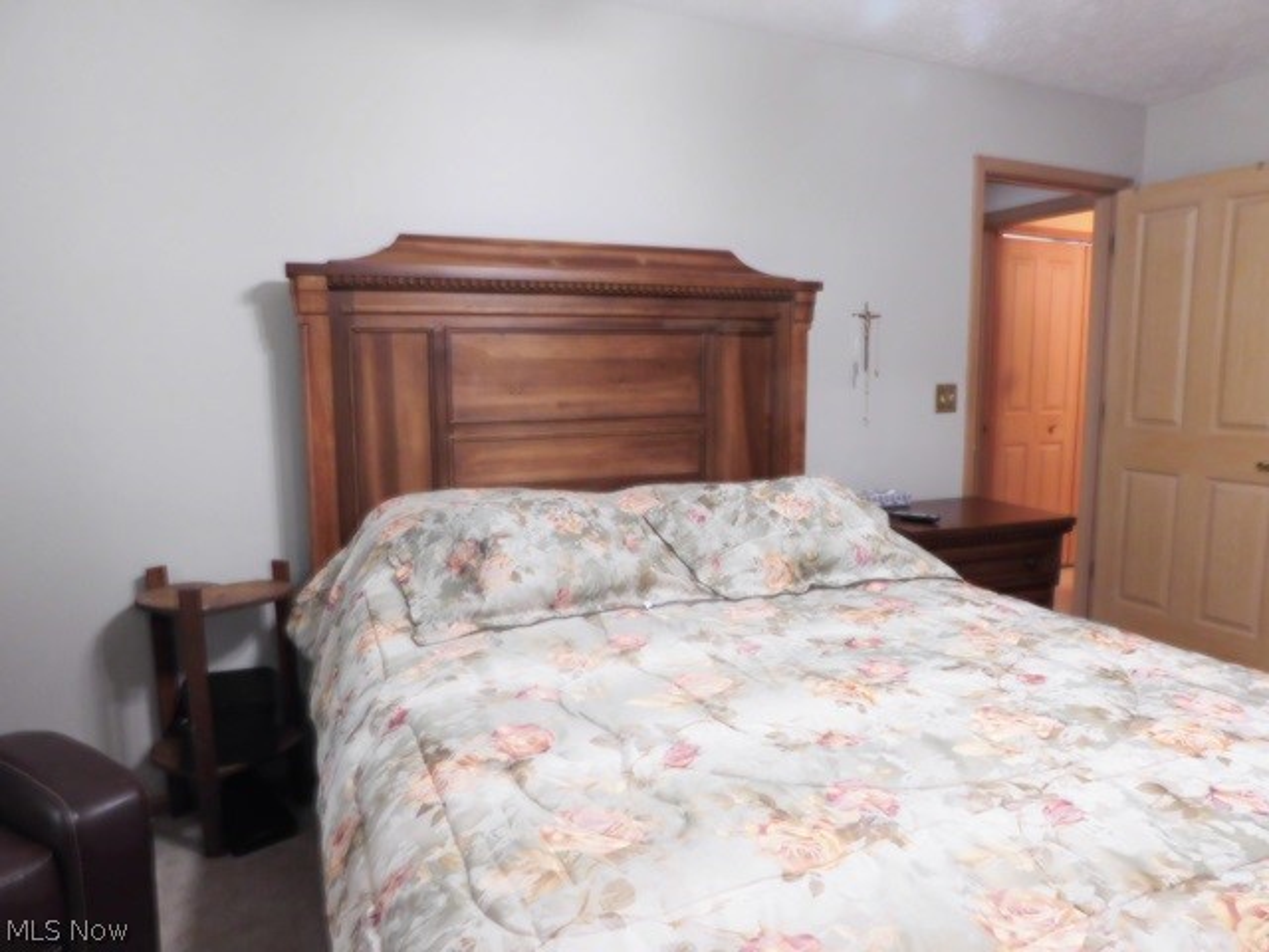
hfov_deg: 73.9
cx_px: 634
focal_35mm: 23
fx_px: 843
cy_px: 476
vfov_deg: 58.9
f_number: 3
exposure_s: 1/30
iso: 360
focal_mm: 4
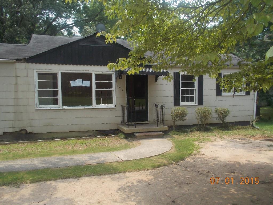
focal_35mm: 29
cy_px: 102
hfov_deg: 61.7
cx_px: 136
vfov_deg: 48.2
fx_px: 229
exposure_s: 1/320
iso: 80
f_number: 3.3
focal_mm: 4.1
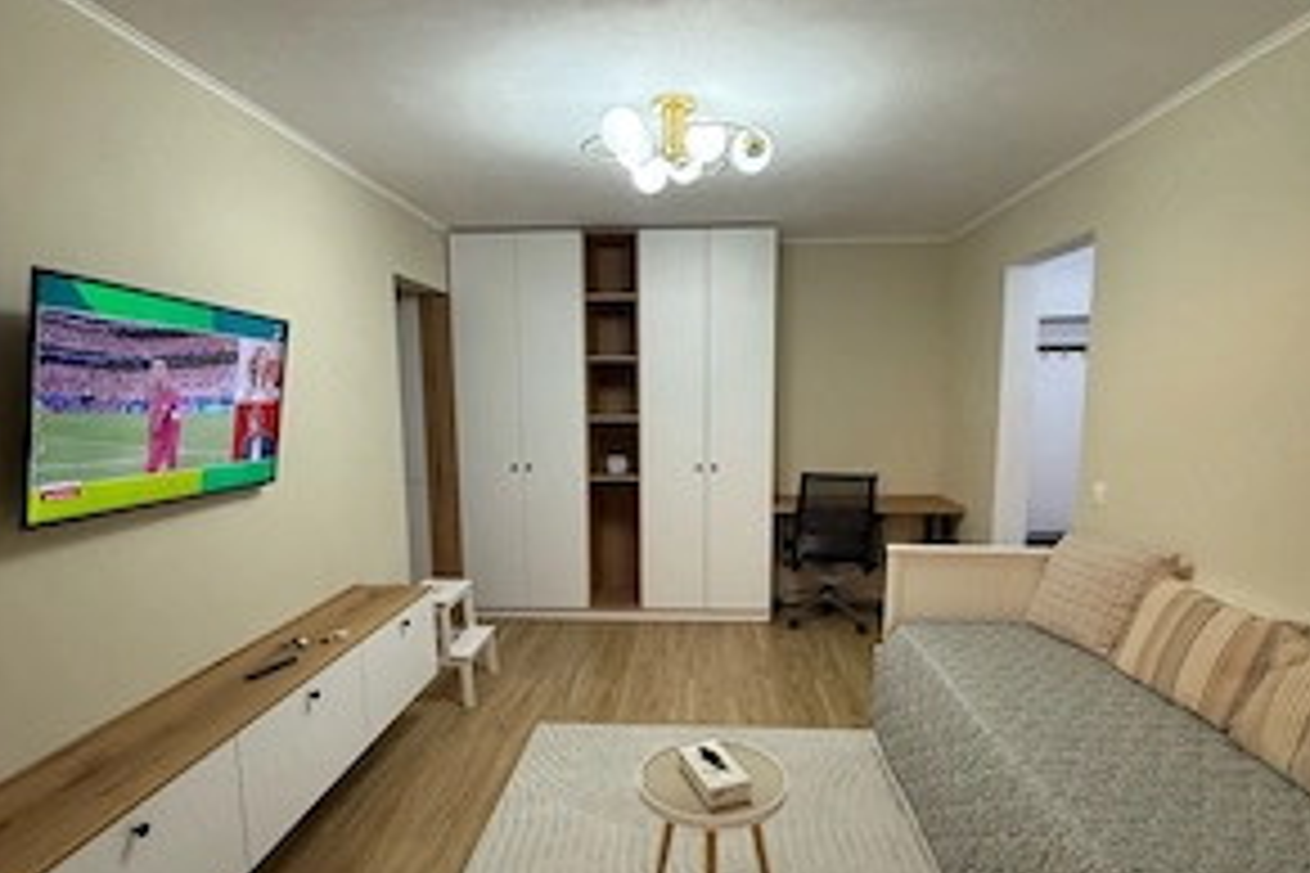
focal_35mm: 20
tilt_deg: -8.2
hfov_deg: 84.0
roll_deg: -0.2
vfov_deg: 61.7
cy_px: 500
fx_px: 728
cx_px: 666
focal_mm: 2.22
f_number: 2.2
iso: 250
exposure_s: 1/100
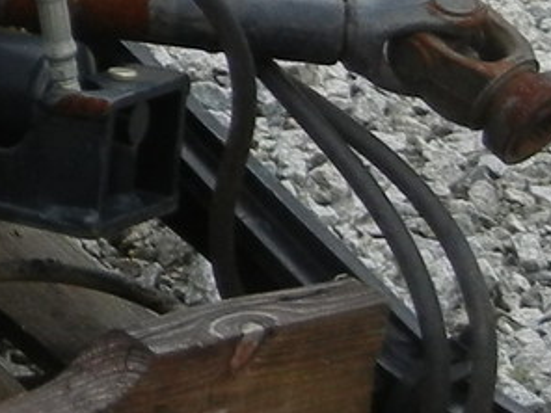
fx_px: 3741
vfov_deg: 6.2
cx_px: -944
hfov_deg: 7.6
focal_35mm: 235
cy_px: -240
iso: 160
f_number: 3.6
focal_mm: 6.2
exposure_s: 1/413
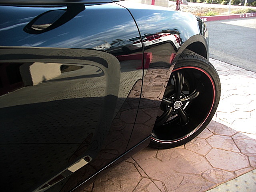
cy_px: 96
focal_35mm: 36
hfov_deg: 51.4
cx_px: 128
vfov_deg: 39.7
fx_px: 266
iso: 50
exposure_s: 1/80
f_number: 2.8
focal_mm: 6.3
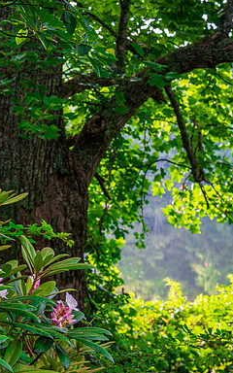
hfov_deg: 9.8
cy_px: 187
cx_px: 86
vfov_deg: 15.6
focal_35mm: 134
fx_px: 1361
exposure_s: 1/100
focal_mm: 58
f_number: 8
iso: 400
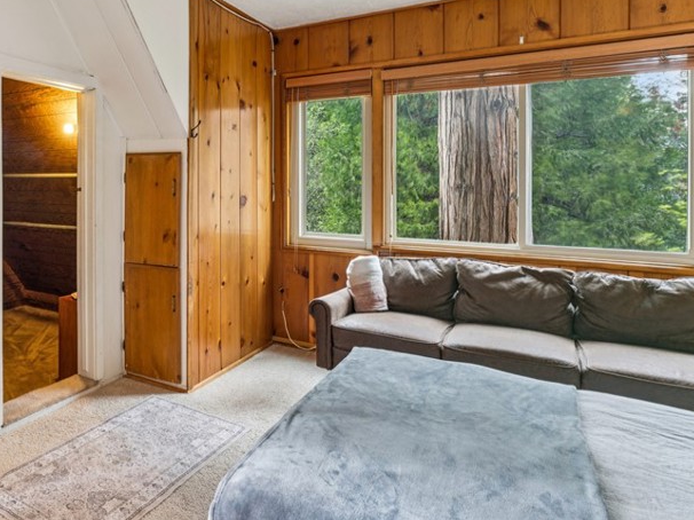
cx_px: 117
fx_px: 528
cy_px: 179
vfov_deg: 51.6
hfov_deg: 60.1
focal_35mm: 26
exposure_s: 1.6
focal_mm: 16.2
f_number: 13
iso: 100
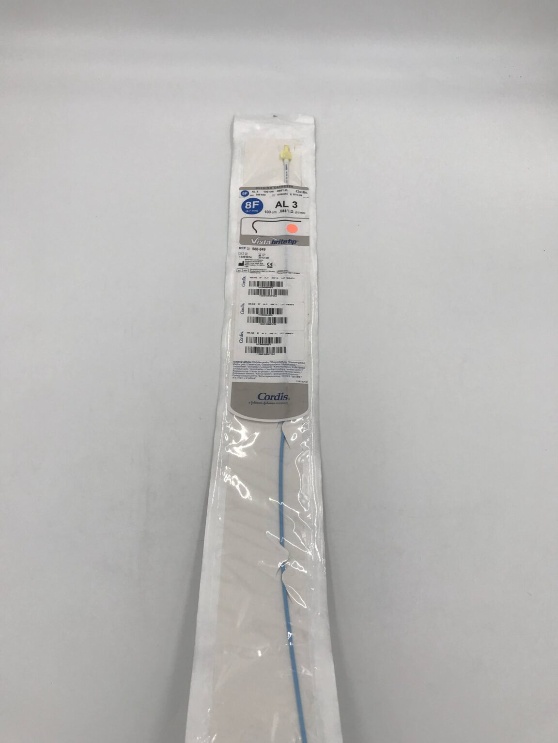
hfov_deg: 49.7
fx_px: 602
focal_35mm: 28
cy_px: 372
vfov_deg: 63.4
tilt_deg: -59.9
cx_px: 279
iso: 20
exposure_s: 1/296
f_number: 1.8
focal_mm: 3.99
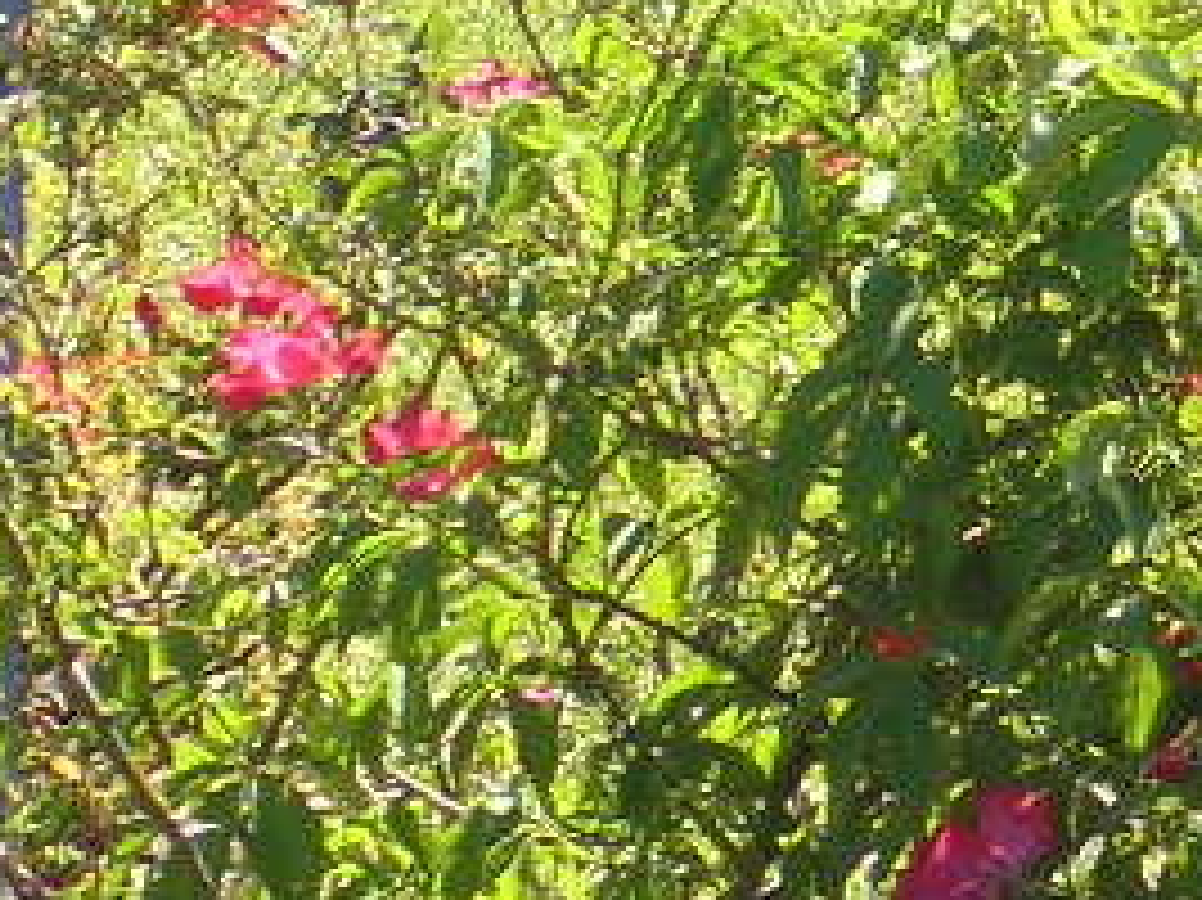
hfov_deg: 6.5
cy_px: -778
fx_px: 10378
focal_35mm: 299
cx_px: 1850
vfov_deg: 4.9
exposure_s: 1/250
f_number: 3.8
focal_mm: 7.1
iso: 100
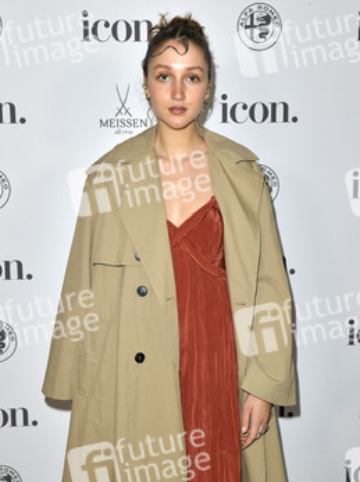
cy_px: 254
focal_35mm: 50
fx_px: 694
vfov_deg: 38.2
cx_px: 179
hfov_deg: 29.1
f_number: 6.3
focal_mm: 45
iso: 1250
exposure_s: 1/200
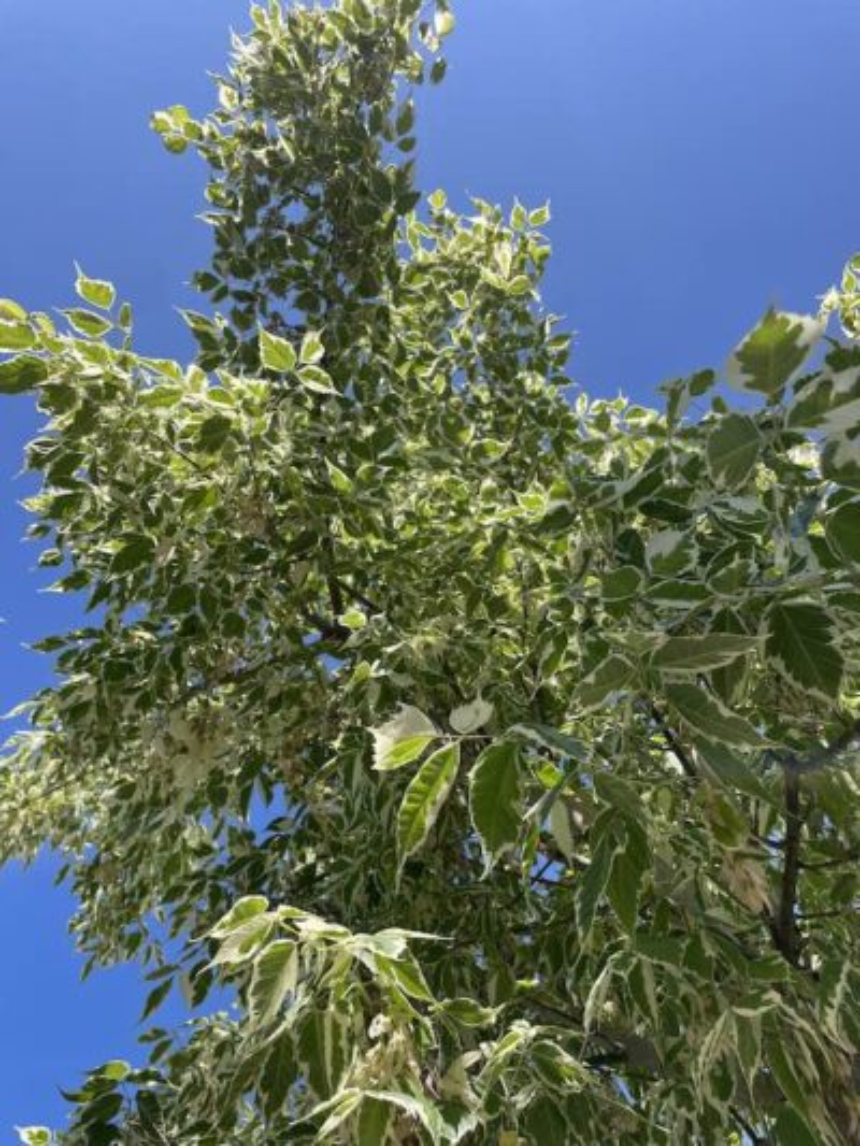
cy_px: 573
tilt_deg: +70.0
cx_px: 430
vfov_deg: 67.3
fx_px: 861
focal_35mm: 26
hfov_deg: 53.1
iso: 32
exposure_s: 1/1072
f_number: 1.6
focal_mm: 4.2
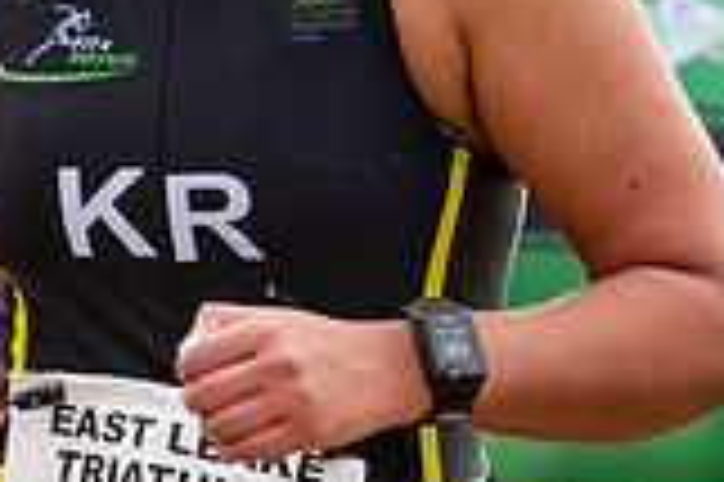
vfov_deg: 1.3
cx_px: 723
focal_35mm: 1092
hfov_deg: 1.9
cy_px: -254
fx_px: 21939
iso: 1100
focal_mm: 200
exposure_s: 1/1000
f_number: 6.3
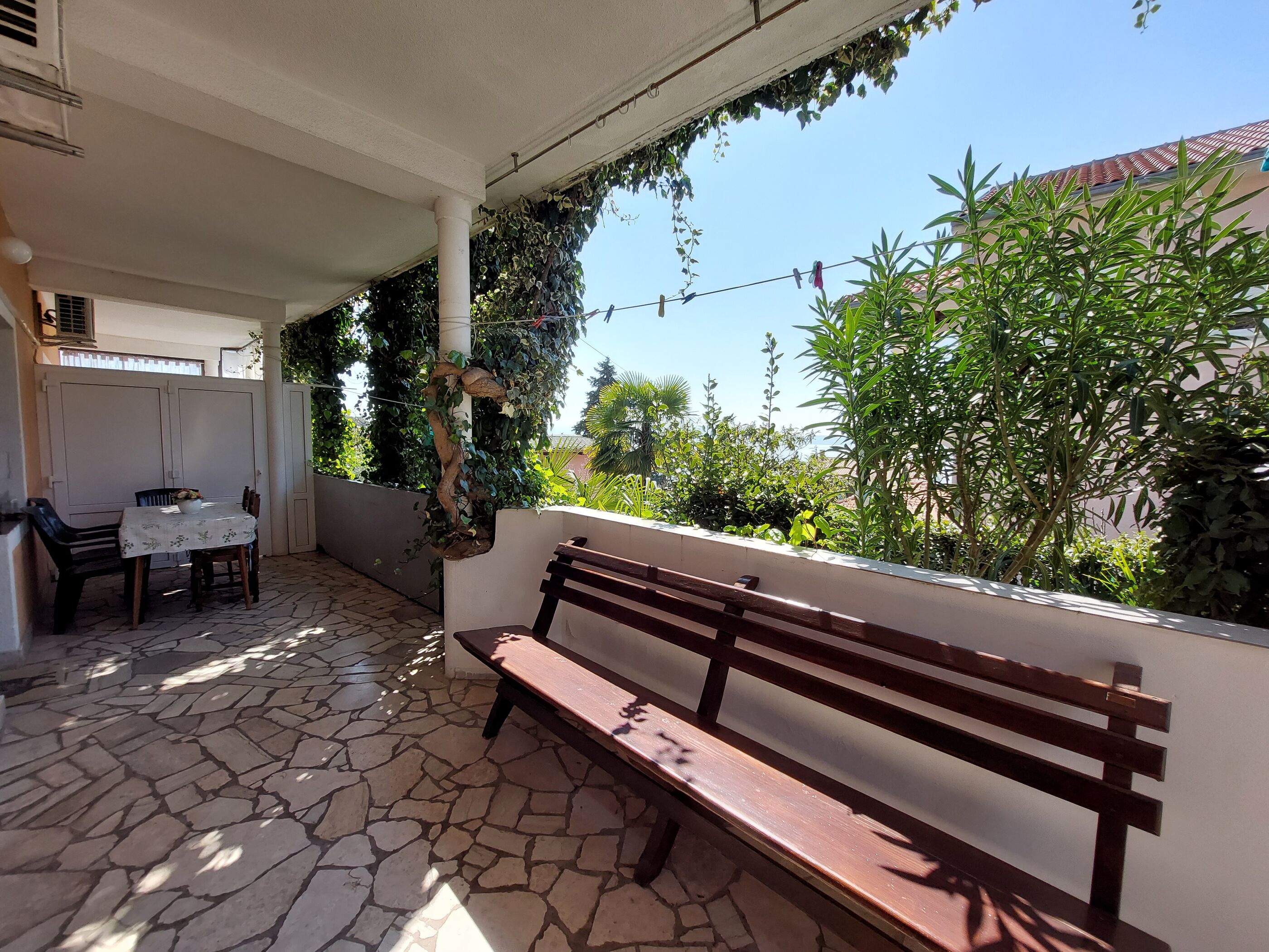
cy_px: 476
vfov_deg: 89.9
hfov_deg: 106.2
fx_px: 477
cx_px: 634
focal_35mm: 13
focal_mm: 1.74
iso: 50
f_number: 2.2
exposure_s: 1/457
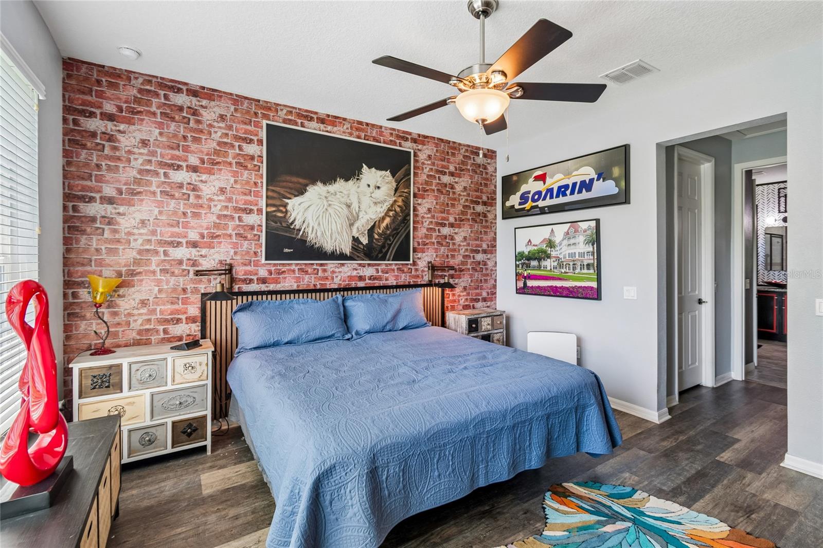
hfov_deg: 100.4
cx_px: 412
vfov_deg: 77.3
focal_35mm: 15
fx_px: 343
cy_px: 274
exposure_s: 1/10
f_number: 7.1
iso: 100
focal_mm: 10
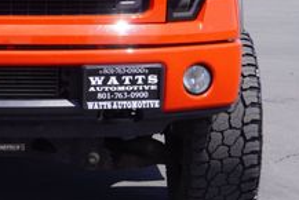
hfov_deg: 12.1
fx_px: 1396
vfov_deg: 8.1
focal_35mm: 168
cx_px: 7
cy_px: -4
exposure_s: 1/125
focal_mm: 38
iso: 100
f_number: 10
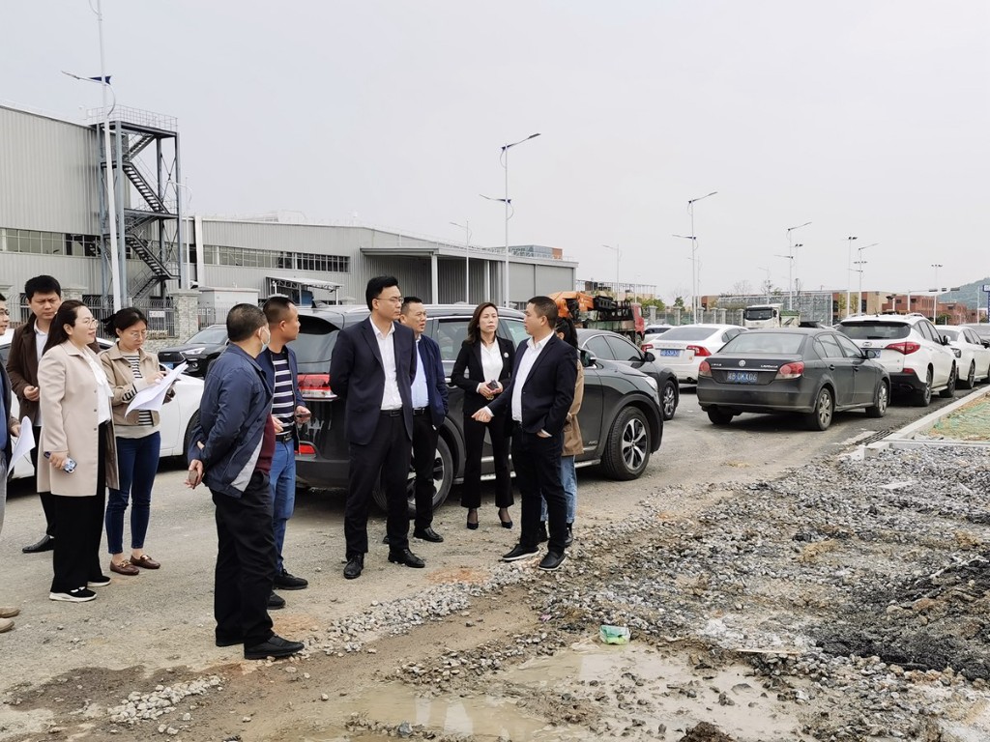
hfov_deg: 50.1
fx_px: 1058
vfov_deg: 38.7
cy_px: 371
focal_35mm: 37
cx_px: 495
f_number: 1.8
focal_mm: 5.58
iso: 50
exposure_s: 1/991
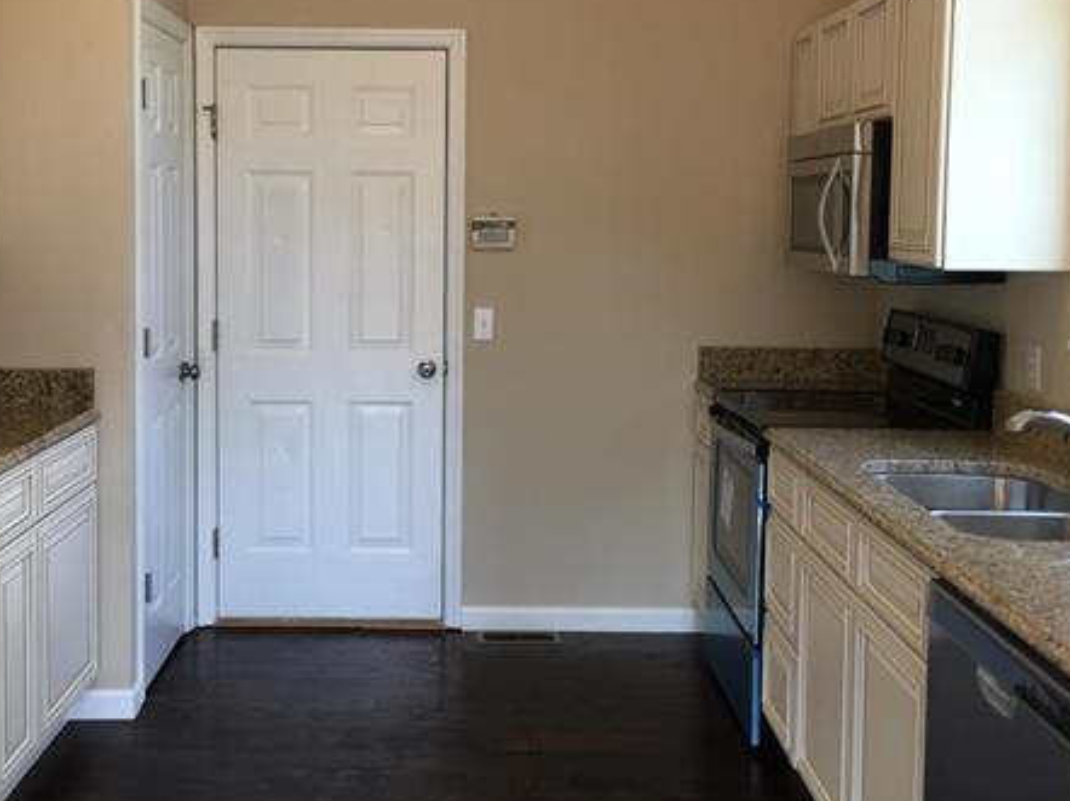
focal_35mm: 42
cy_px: 332
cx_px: 467
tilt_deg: -3.7
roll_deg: -1.3
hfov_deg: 44.7
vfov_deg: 34.2
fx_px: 1298
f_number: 2.2
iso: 25
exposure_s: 1/30
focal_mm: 4.15
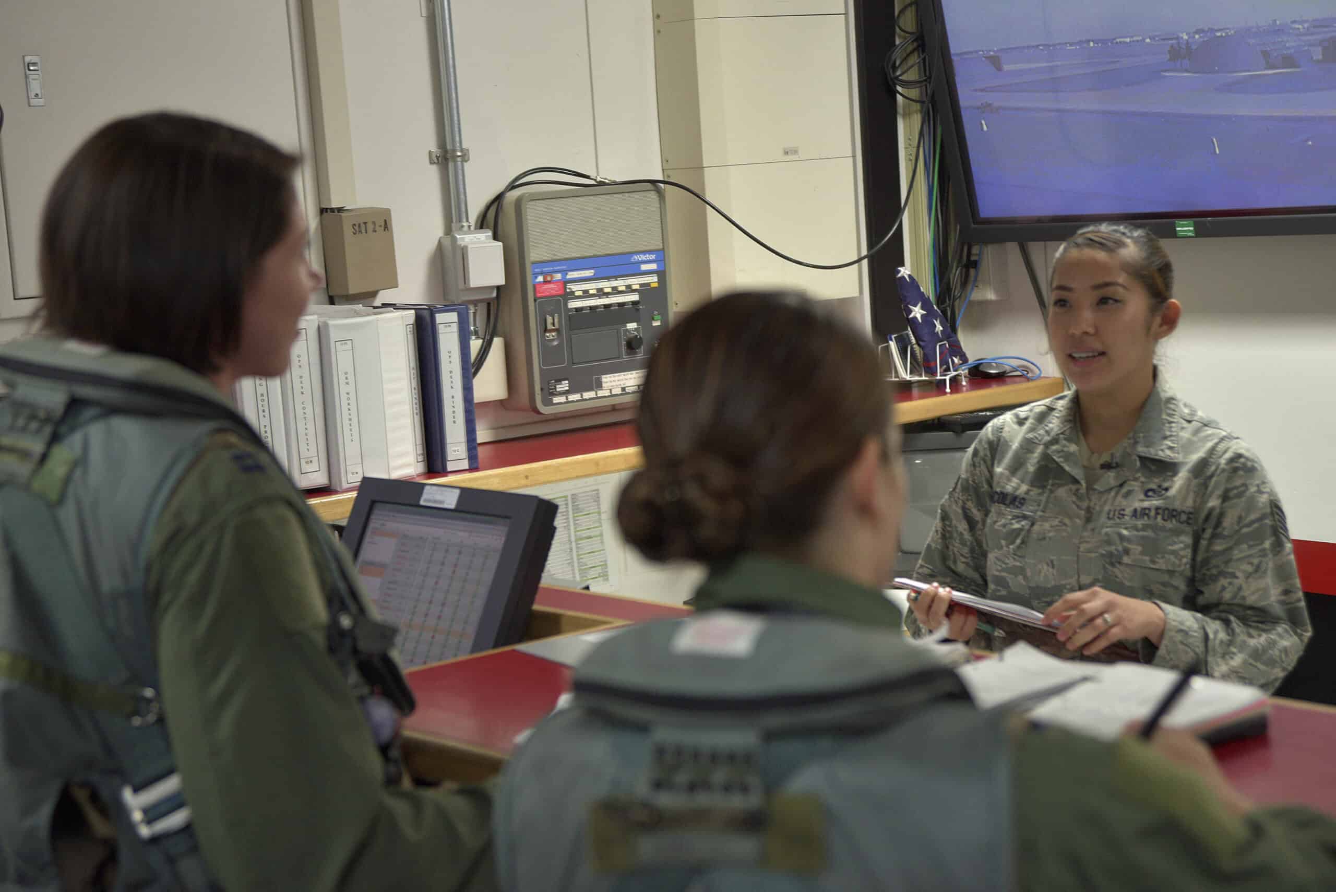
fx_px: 2227
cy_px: 446
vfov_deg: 22.6
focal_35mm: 60
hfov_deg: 33.4
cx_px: 668
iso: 640
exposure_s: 1/125
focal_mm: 60
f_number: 3.8
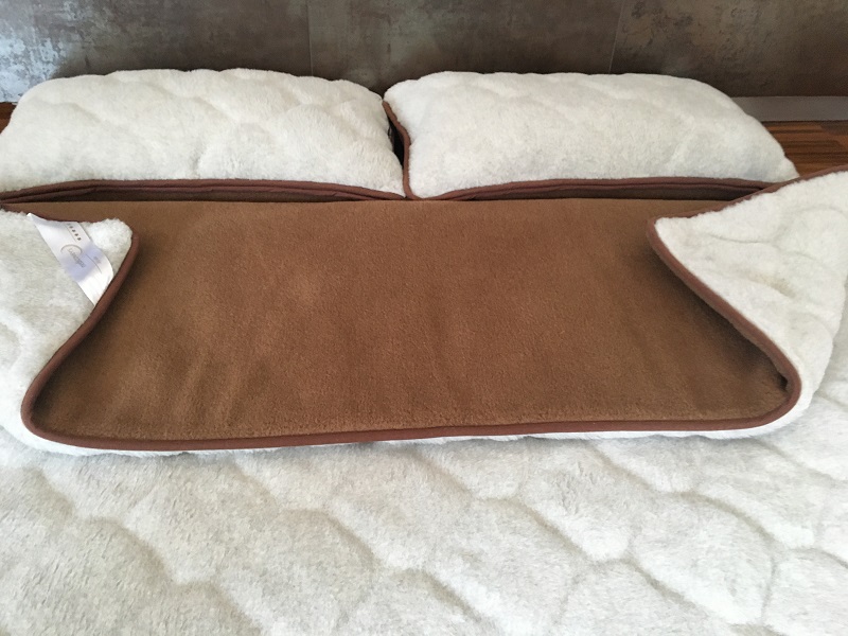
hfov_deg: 61.7
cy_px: 318
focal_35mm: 29
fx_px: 710
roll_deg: -2.7
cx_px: 424
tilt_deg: -41.1
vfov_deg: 48.2
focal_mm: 4.15
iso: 250
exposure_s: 1/33
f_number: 2.2
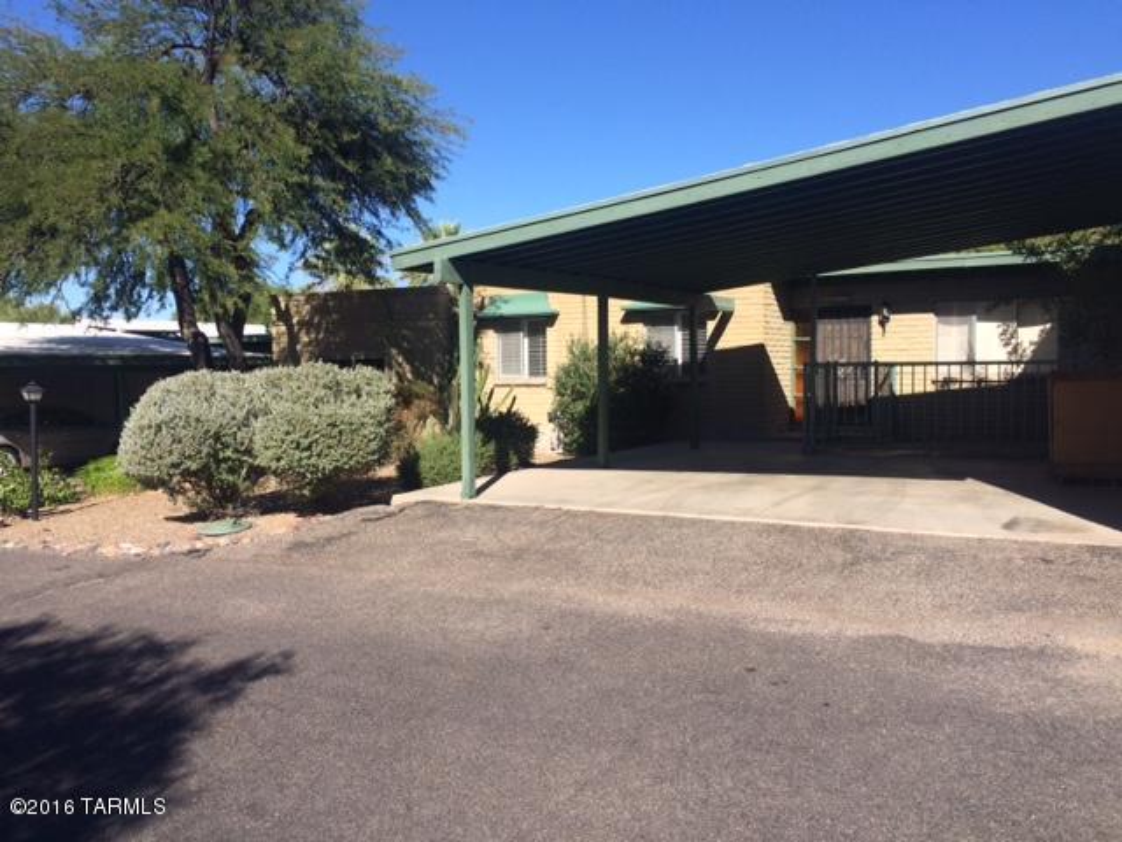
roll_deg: +1.9
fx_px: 940
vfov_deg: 48.2
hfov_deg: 61.7
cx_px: 561
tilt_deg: -3.1
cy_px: 421
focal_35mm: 29
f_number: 2.2
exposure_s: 1/1953
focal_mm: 4.15
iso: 32
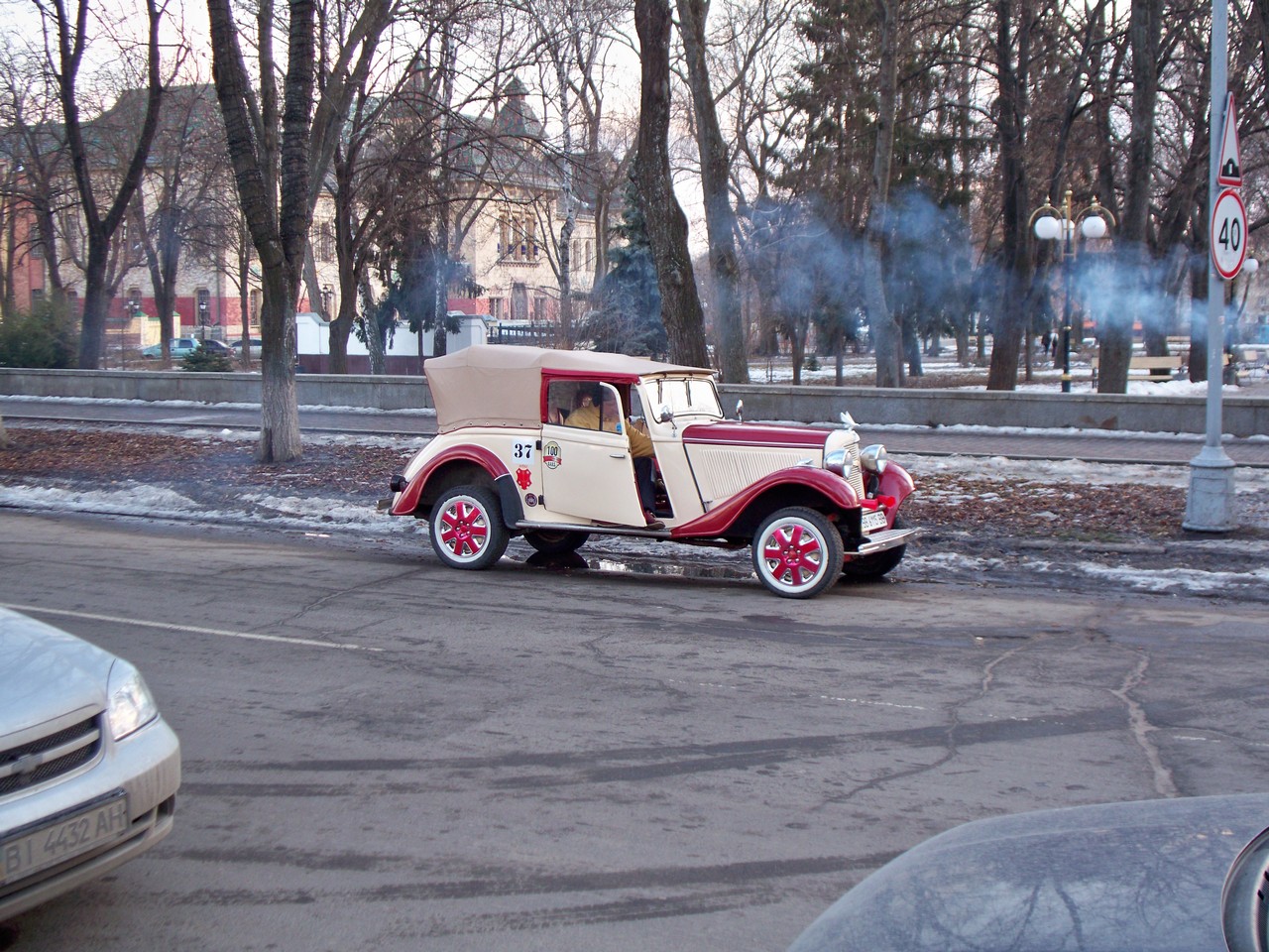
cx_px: 634
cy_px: 476
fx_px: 1686
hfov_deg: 41.2
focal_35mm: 46
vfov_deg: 31.5
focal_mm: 9.86
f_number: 2.9
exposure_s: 1/60
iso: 80
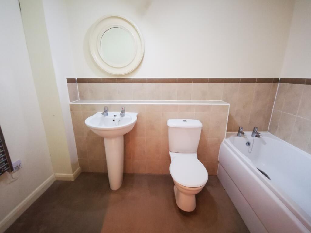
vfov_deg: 78.1
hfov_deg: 94.5
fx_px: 144
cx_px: 156
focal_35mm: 16
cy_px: 116
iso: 1250
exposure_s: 1/20
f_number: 2.2
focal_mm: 2.35
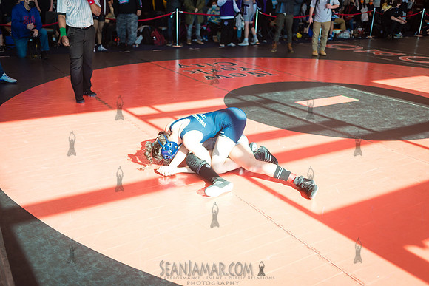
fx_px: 417
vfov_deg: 37.9
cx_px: 214
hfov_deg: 54.4
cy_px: 143
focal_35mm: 35
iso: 400
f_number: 3.2
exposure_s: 1/400
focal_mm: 35
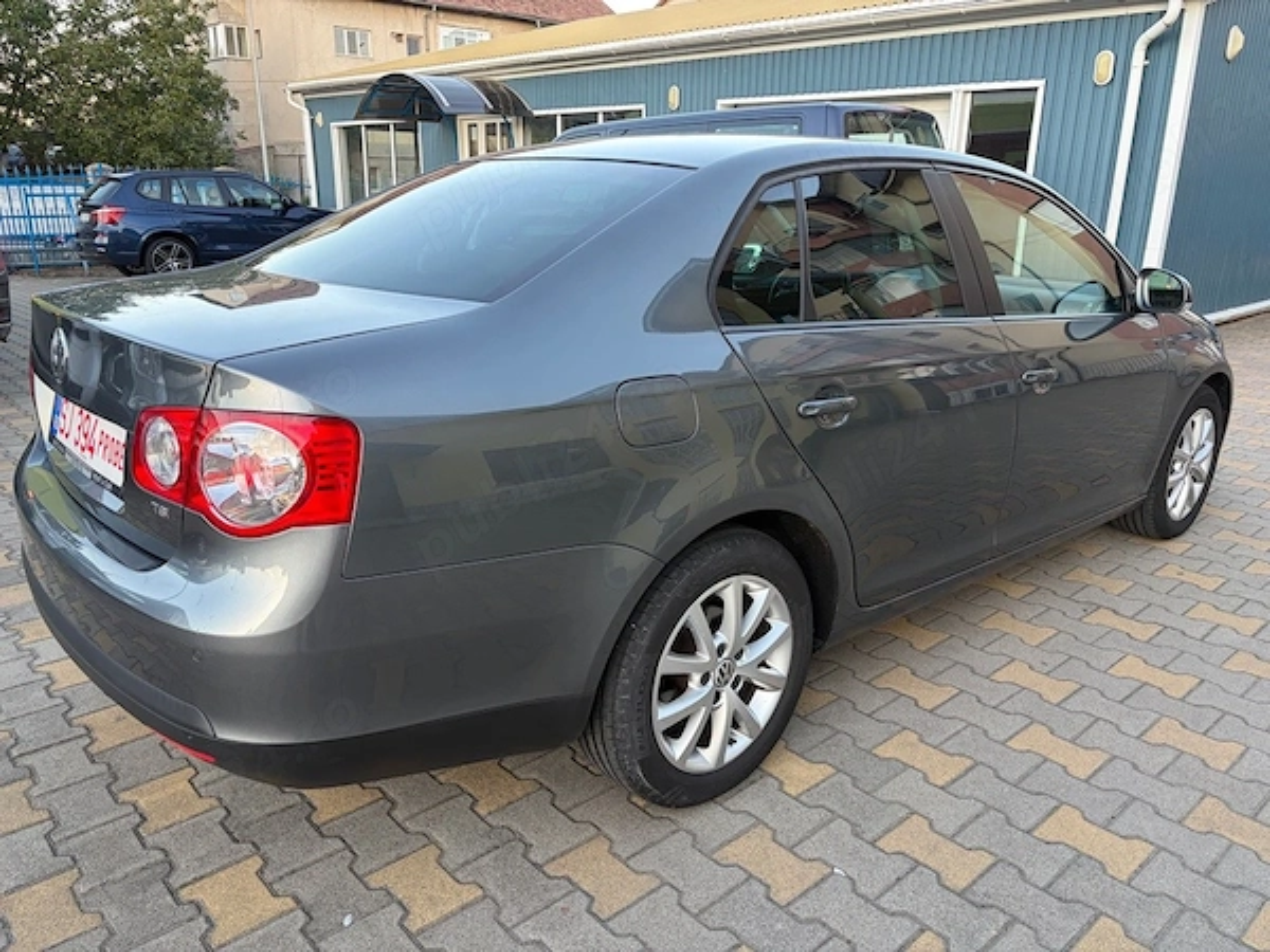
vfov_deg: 53.1
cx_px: 635
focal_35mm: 26
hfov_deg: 67.3
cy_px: 476
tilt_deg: -17.0
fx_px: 954
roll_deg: +0.1
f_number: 1.6
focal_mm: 5.96
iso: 80
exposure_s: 1/122
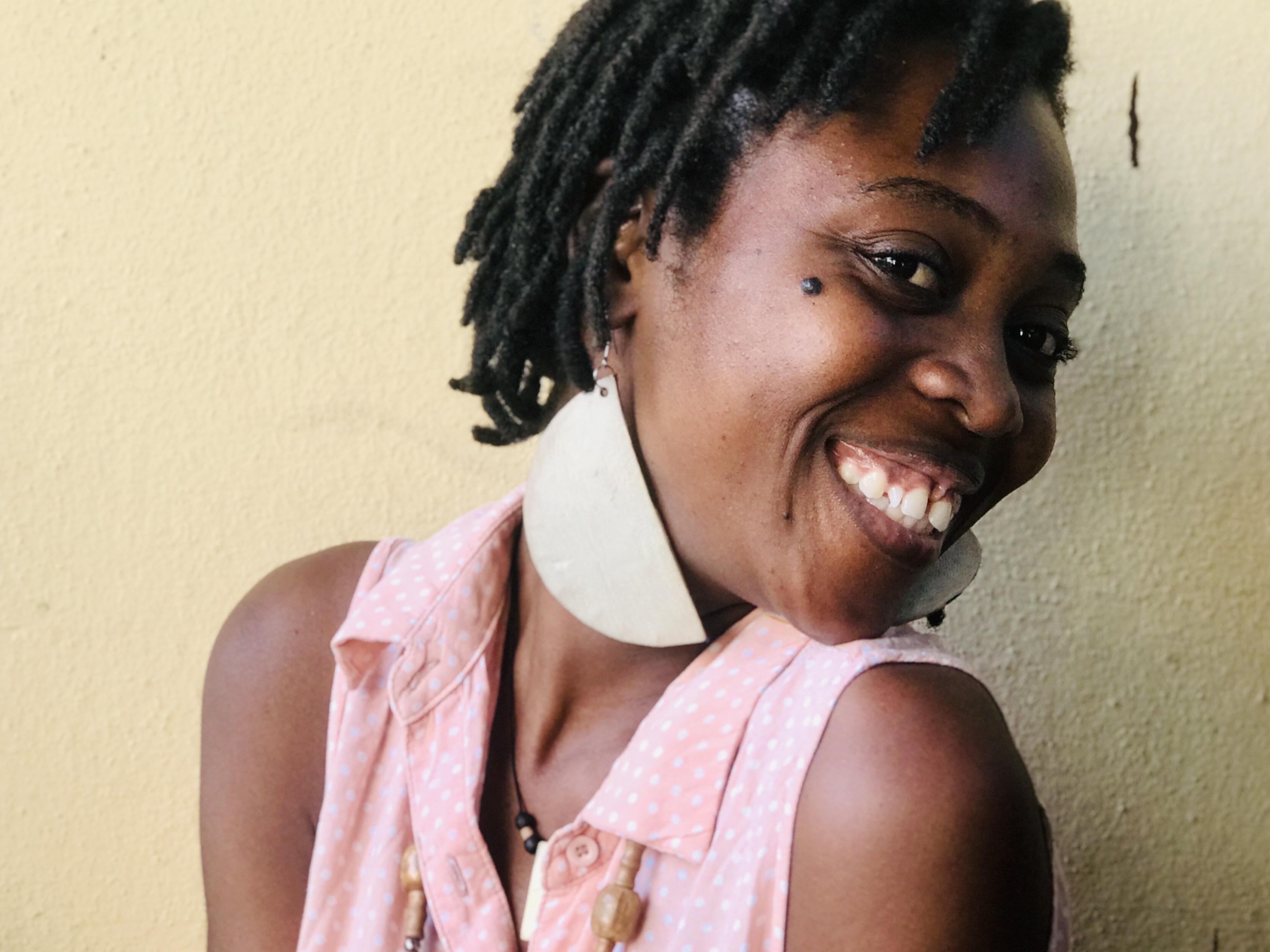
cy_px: 449
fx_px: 2531
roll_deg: -0.9
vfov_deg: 21.3
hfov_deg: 28.1
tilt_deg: -6.1
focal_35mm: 69
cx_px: 730
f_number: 2.8
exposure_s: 1/50
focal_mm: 6.6
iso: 32
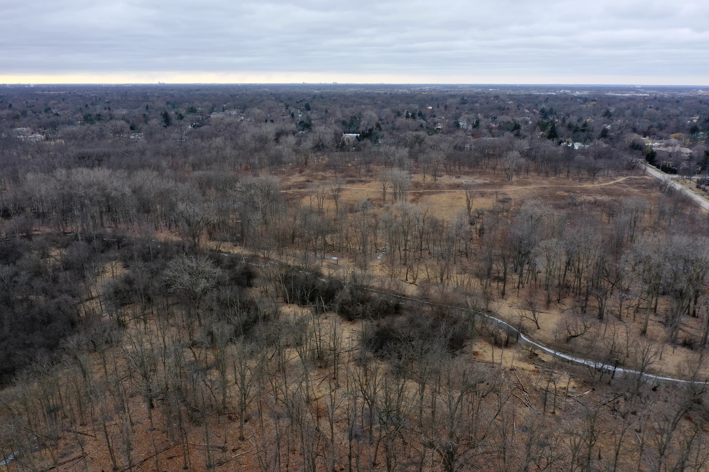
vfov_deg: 46.4
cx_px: 354
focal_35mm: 28
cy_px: 236
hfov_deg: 65.5
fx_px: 551
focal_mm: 10.26
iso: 100
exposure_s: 1/200
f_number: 4.5
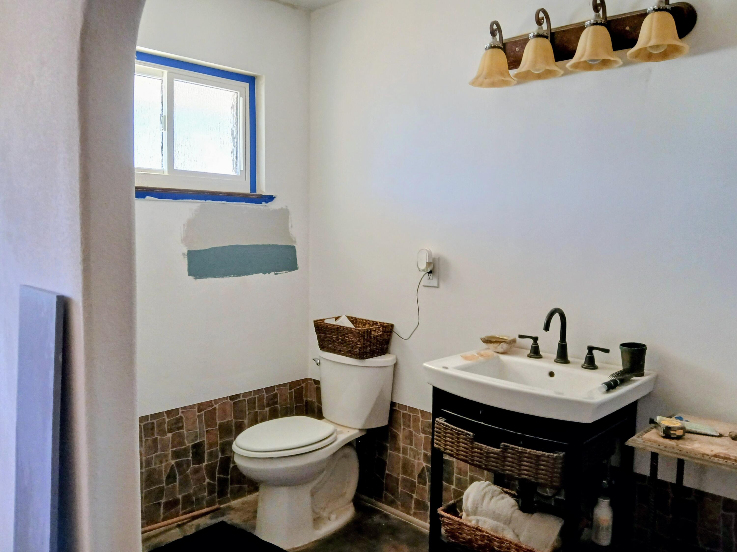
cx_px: 368
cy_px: 276
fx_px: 553
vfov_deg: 53.1
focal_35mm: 26
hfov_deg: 67.3
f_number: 1.8
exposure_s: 1/30
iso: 250
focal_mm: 3.98
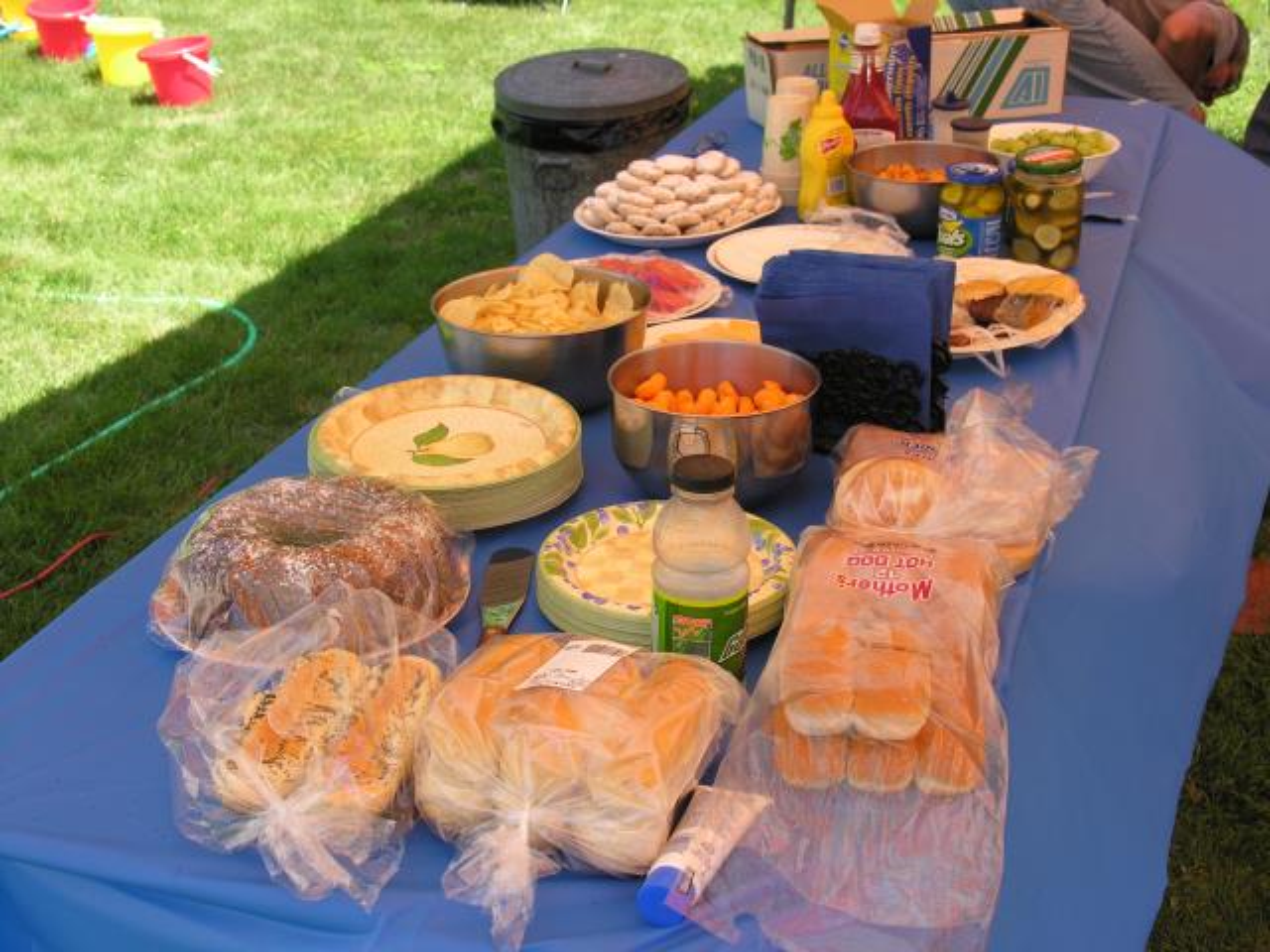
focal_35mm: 50
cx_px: 635
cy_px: 476
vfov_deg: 29.1
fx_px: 1834
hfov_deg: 38.2
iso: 50
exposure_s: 1/107
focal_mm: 12.7
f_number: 4.9
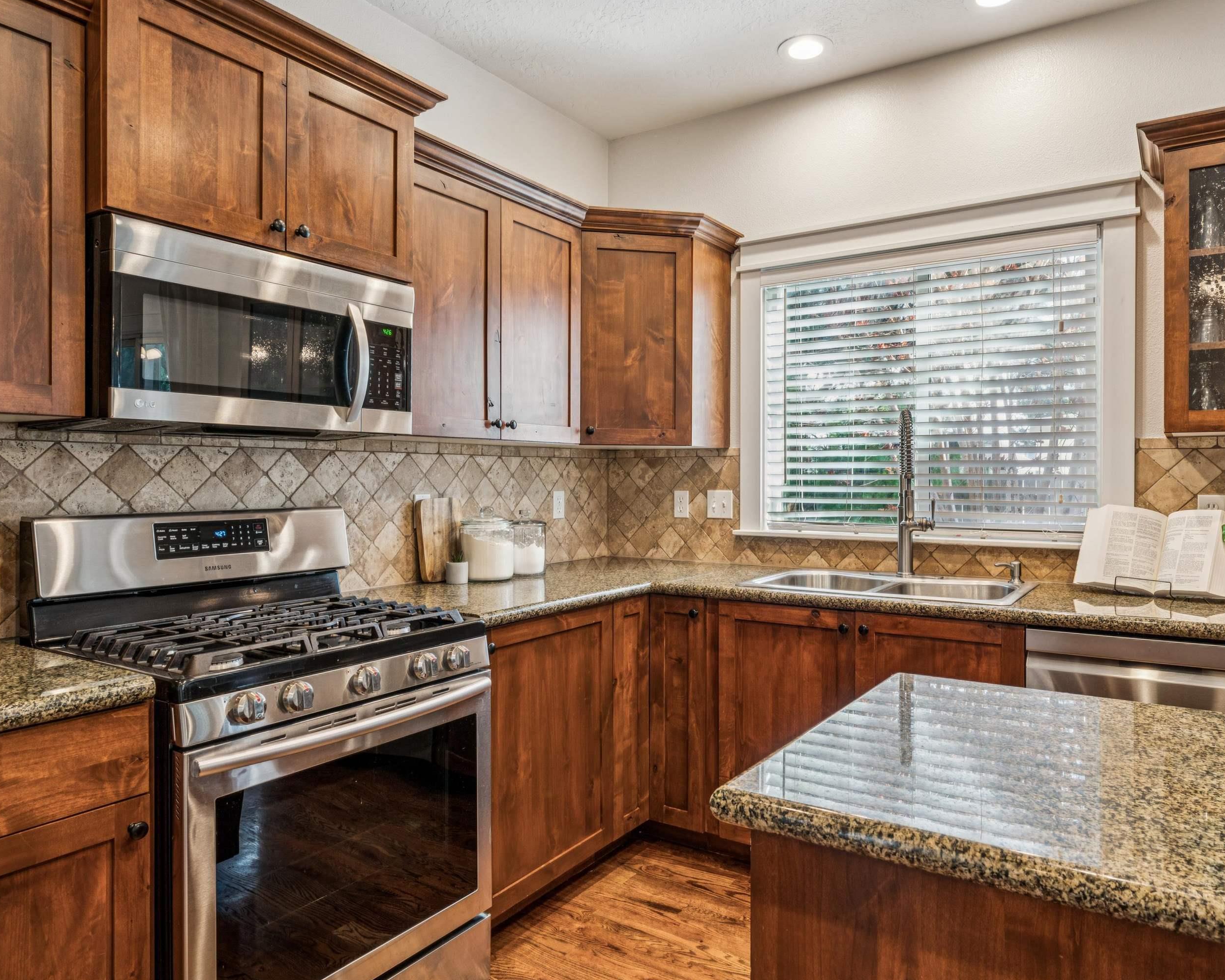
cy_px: 479
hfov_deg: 72.9
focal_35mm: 23
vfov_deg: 61.3
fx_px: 827
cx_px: 657
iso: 400
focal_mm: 19.7
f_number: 13
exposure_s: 1/5
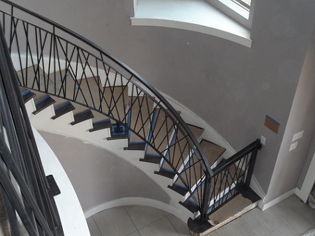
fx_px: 382
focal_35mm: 42
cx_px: 158
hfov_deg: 44.8
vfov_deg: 34.3
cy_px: 118
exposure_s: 1/45
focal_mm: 7.8
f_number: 4.2
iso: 320
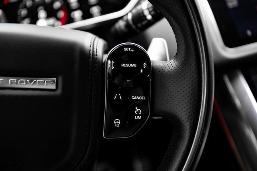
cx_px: 128
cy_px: 86
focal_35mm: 40
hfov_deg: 48.4
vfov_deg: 33.4
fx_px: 286
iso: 500
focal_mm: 40
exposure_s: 1/200
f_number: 2.8
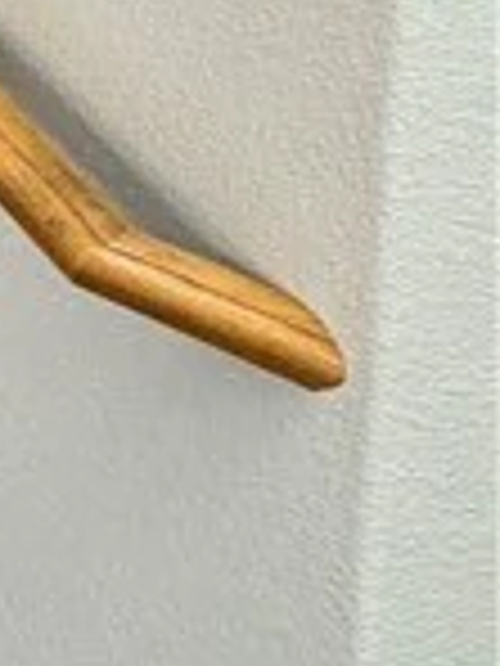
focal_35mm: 97
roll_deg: -0.6
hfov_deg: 9.5
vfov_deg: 20.2
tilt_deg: -4.1
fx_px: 1868
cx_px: -1225
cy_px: 238
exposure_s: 1/120
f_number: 2.2
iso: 160
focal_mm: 2.22
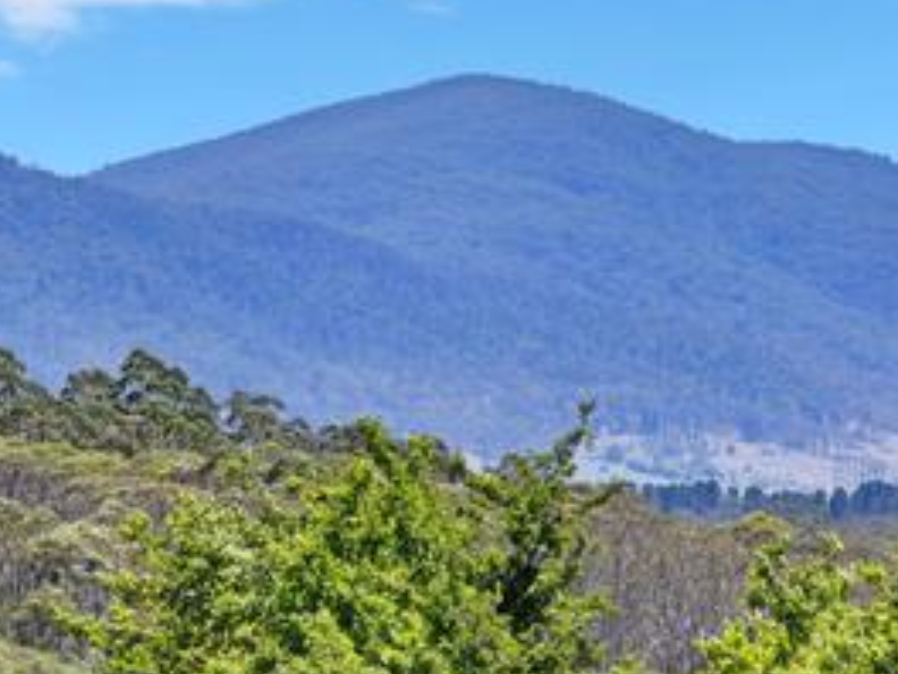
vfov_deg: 4.6
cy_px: 443
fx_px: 8353
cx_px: 735
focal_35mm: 322
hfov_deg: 6.1
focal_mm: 30.71
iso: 100
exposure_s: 1/500
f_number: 3.4
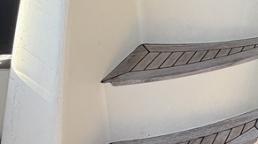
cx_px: 379
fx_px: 431
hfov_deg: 25.7
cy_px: -63
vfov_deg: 17.4
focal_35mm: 63
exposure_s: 1/223
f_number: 2.2
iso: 40
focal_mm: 2.22
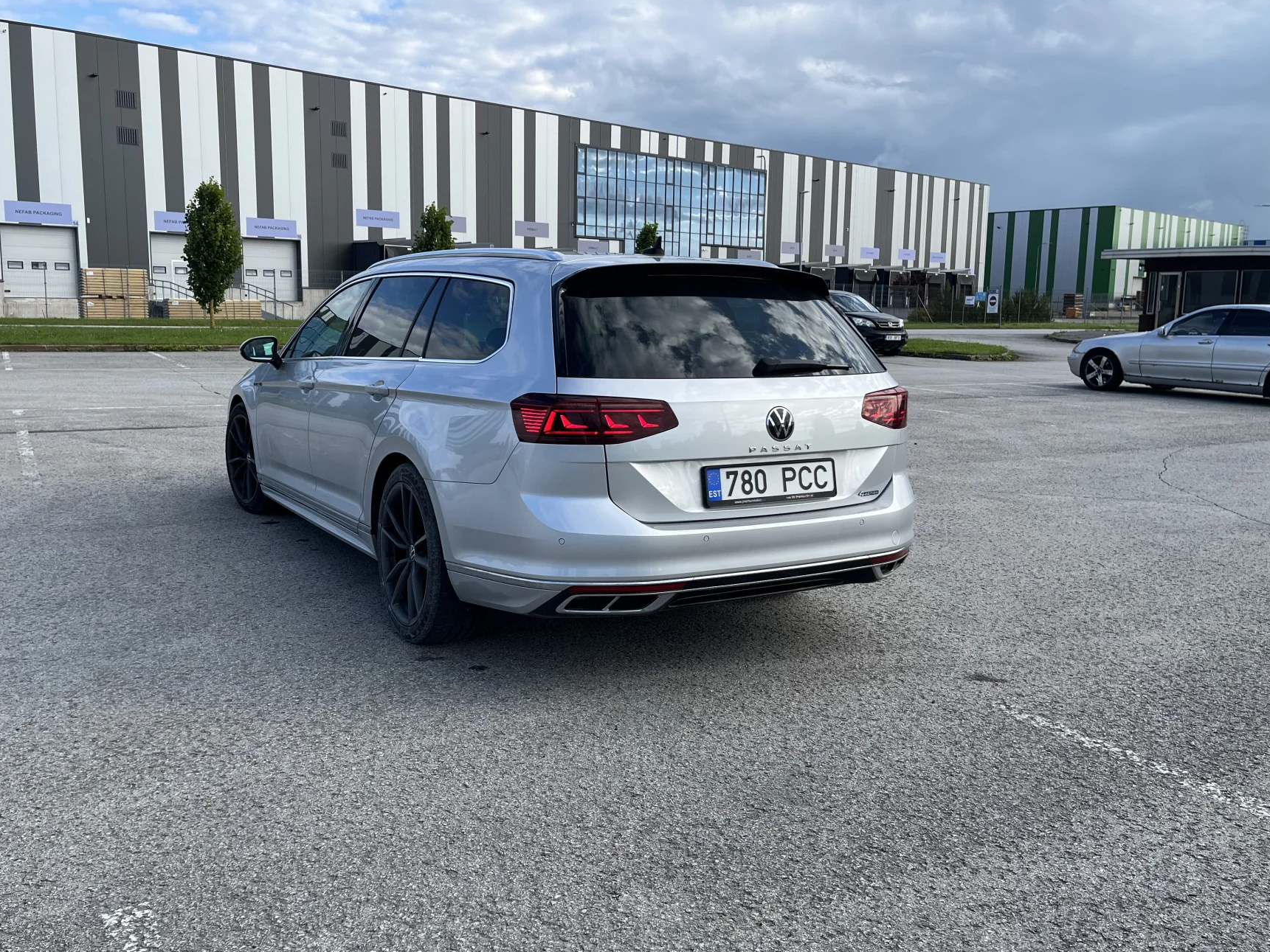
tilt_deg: -8.6
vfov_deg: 48.2
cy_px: 468
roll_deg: -0.8
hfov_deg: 61.6
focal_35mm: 29
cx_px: 601
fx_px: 1064
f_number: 1.6
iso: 50
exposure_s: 1/1832
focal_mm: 5.1
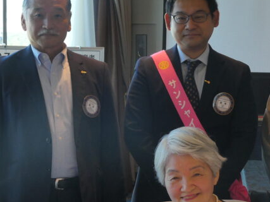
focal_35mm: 96
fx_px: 749
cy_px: 81
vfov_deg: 15.4
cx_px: 111
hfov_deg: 20.4
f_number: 3.8
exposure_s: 1/80
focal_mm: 7.2
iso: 125
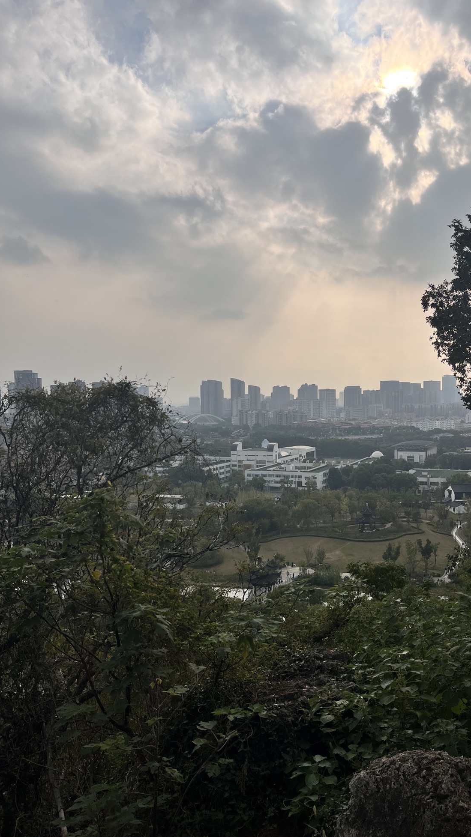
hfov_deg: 39.9
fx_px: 644
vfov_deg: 66.1
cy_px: 421
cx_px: 292
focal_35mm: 29
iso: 50
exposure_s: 1/9091
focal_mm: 5.1
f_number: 1.6
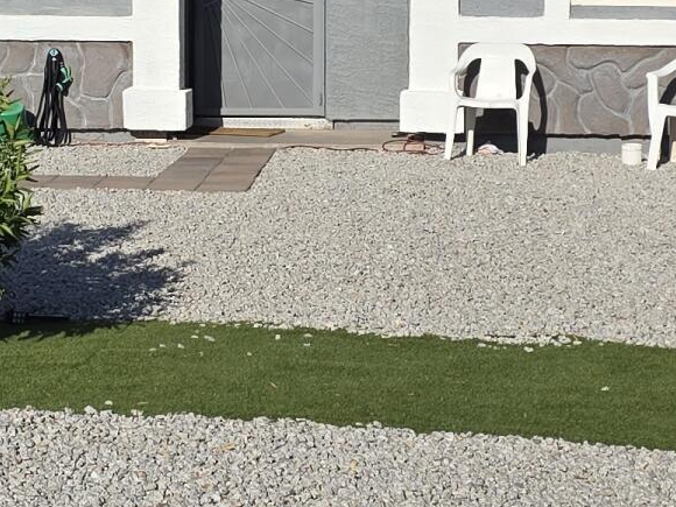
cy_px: 111
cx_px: 216
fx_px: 2324
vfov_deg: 12.4
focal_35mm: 119
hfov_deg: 16.5
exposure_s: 1/7944
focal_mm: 6.3
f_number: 1.7
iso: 50
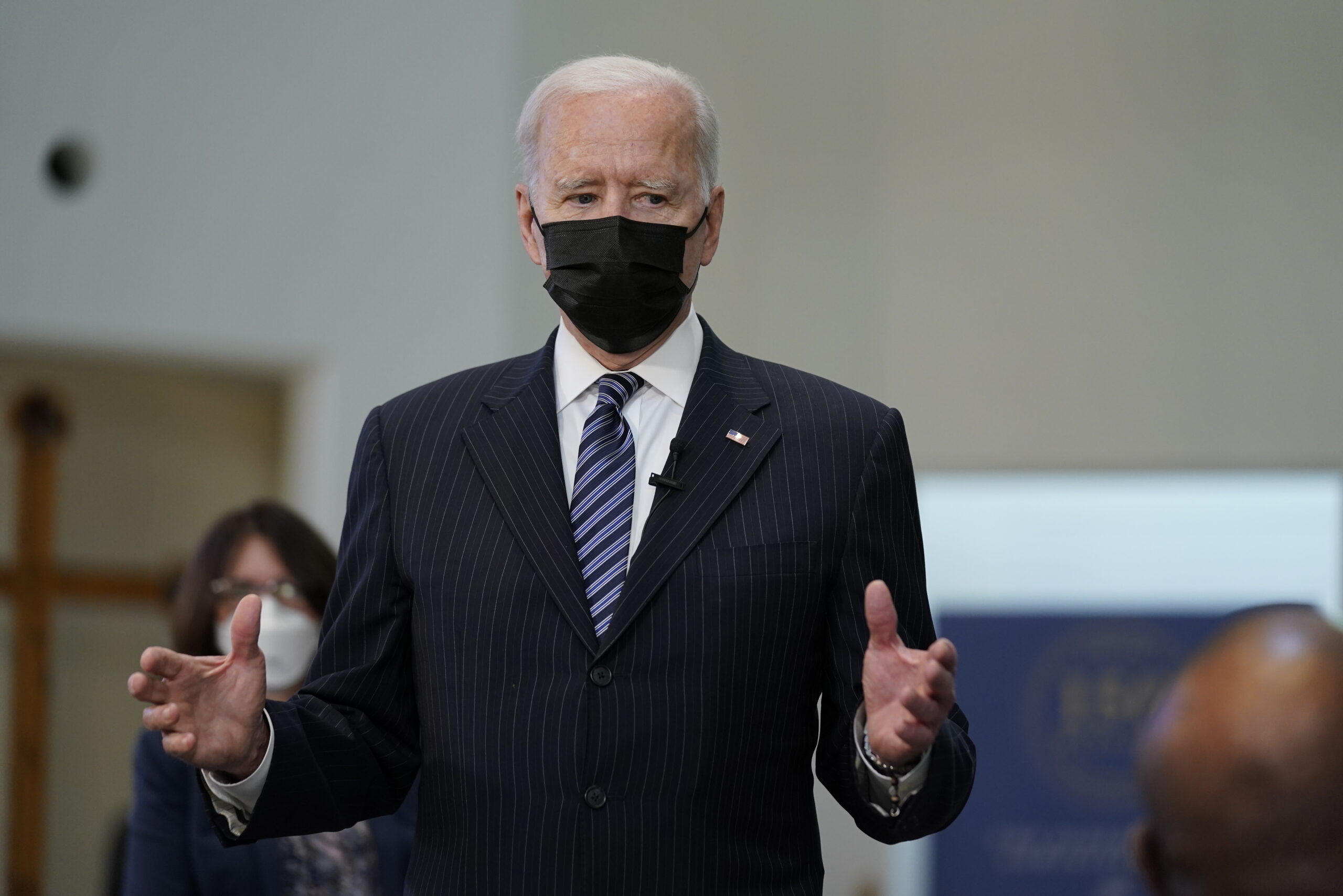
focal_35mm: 111
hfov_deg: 18.4
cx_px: 672
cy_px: 448
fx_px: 4141
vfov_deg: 12.3
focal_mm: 111
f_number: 2.8
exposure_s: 1/400
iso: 2000
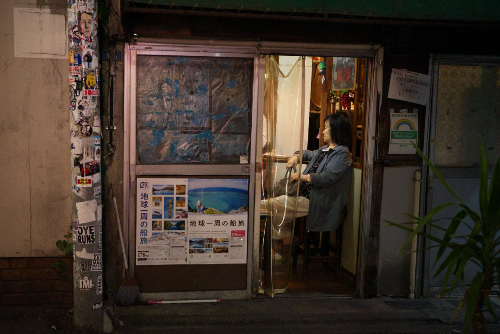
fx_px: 556
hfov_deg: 48.4
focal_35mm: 40
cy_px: 167
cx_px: 250
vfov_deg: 33.5
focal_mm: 26
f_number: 2.8
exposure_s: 1/125
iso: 6400
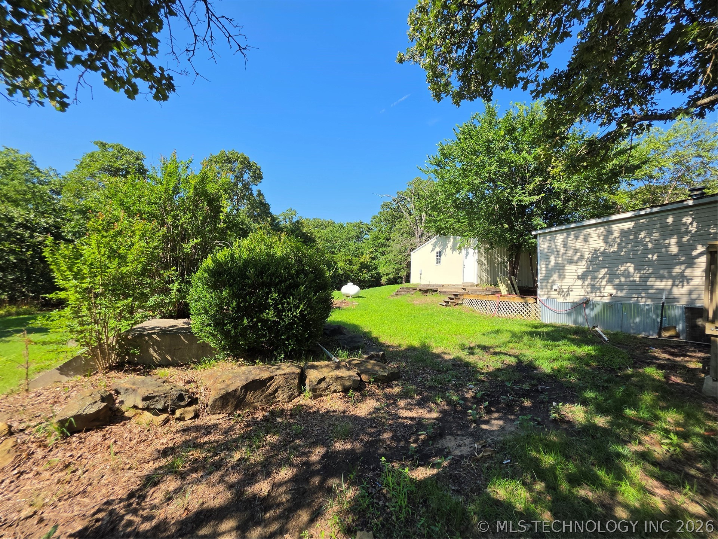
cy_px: 270
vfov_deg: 89.9
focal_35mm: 13
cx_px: 359
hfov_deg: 106.2
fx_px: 270
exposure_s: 1/957
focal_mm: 2.2
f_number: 1.9
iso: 32
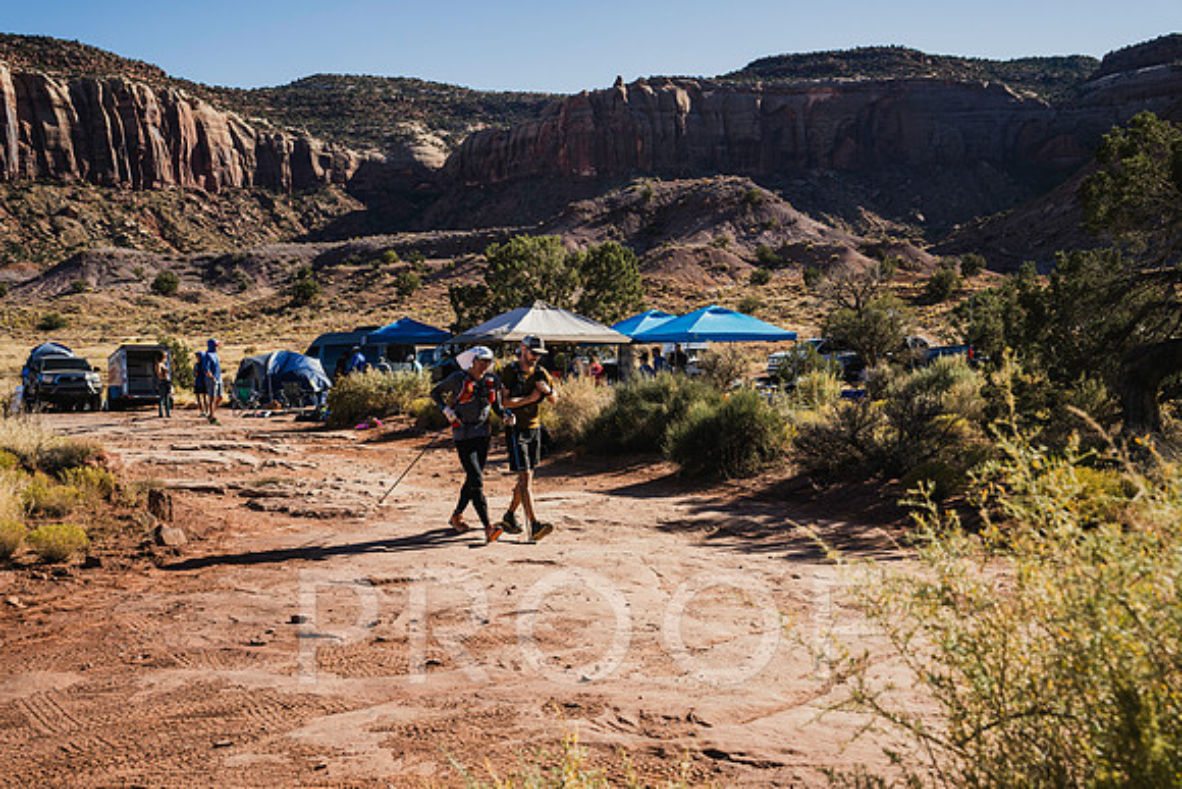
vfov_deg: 30.9
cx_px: 579
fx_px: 1429
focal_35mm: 44
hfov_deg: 44.9
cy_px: 395
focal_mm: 42
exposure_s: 1/500
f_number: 5.6
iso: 100
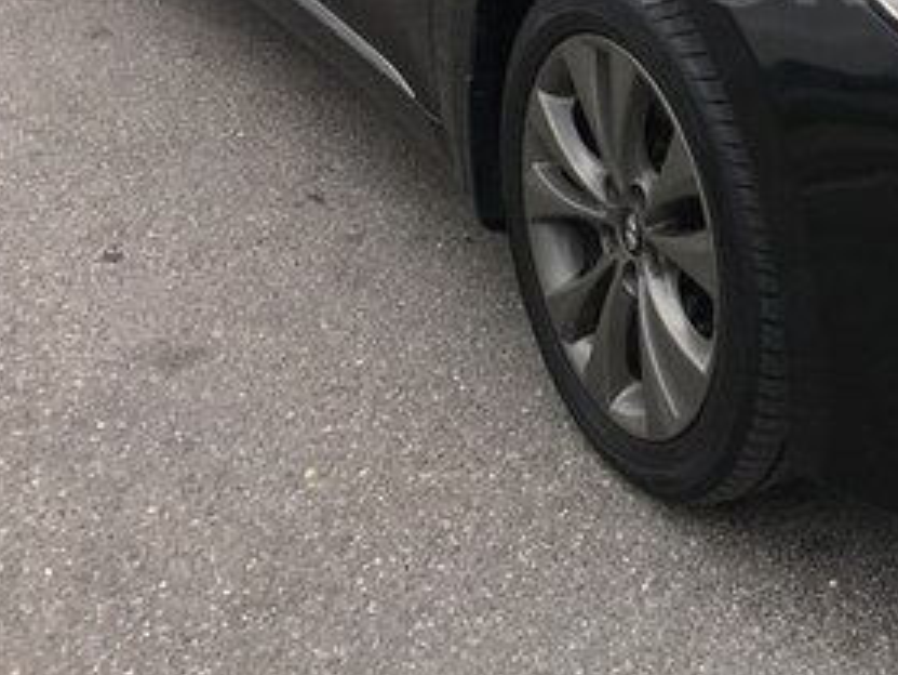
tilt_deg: -16.5
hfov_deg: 26.3
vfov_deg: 20.5
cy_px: -44
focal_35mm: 69
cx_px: 947
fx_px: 1791
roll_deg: -3.7
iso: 25
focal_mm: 4.15
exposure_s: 1/469
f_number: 2.2
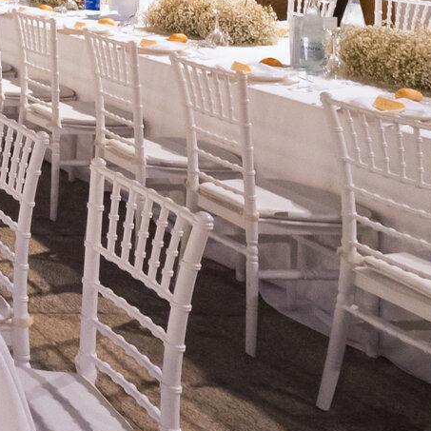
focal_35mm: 64
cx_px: -393
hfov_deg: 18.9
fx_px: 902
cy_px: -72
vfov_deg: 24.6
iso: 1000
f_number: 4
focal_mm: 8
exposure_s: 1/40
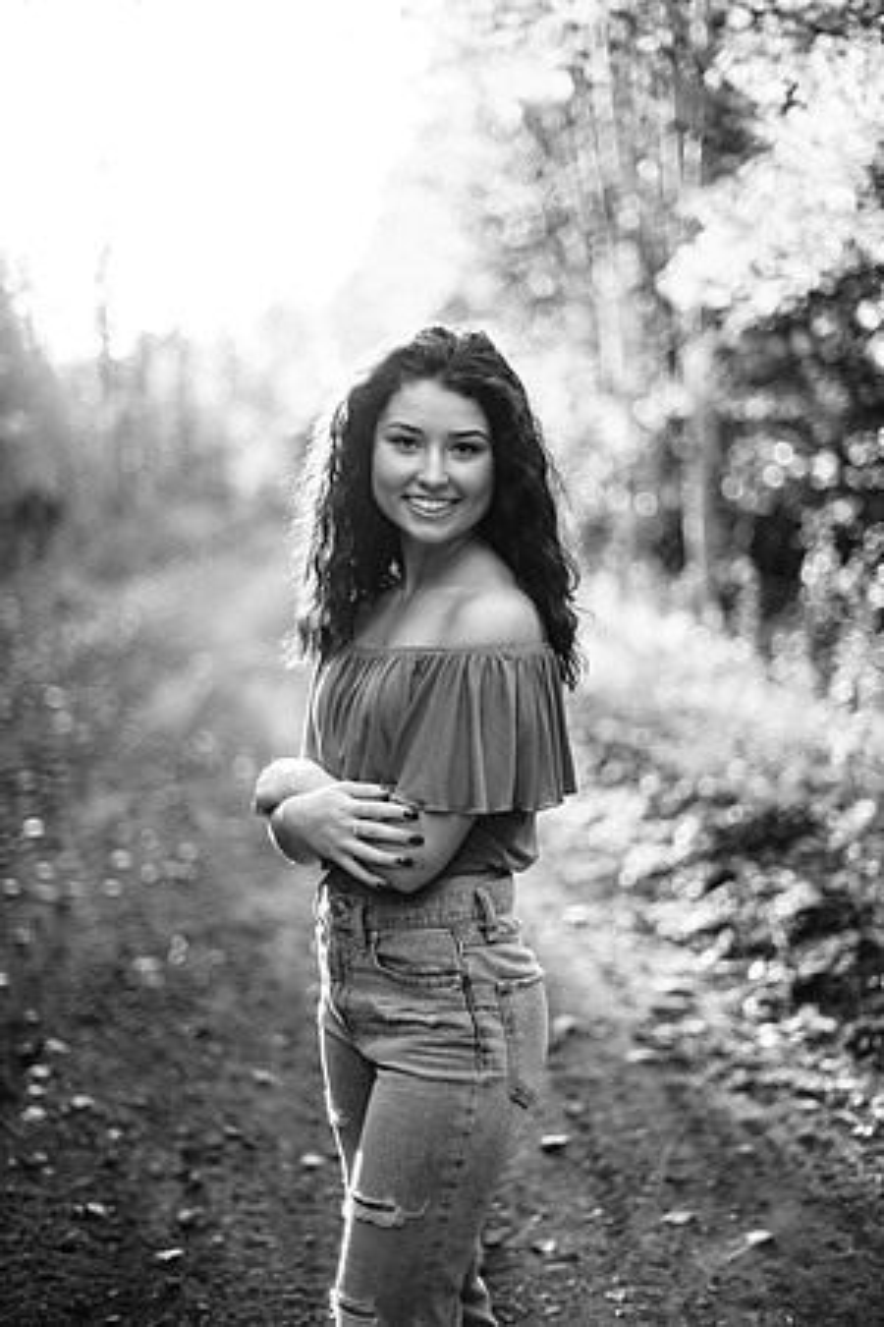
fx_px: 1842
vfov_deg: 39.6
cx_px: 442
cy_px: 664
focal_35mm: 50
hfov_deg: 27.0
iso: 125
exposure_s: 1/250
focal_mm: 50
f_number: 1.4
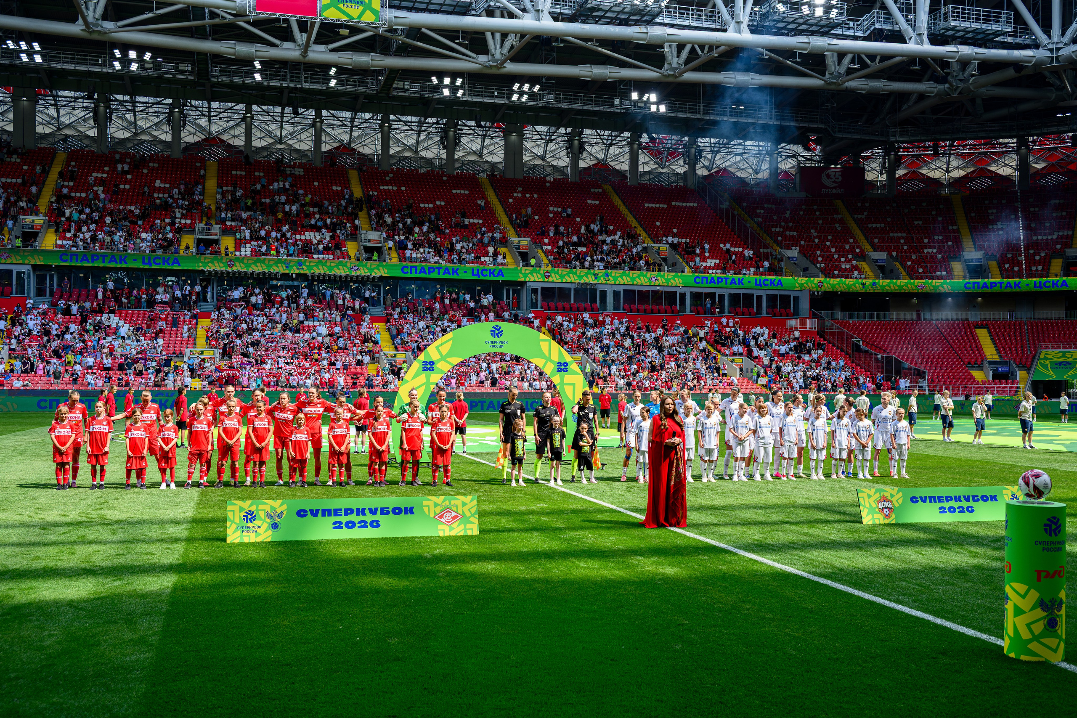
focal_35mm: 36
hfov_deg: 53.1
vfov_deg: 36.9
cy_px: 359
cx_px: 538
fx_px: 1077
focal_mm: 36
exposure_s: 1/2500
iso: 800
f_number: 4.5
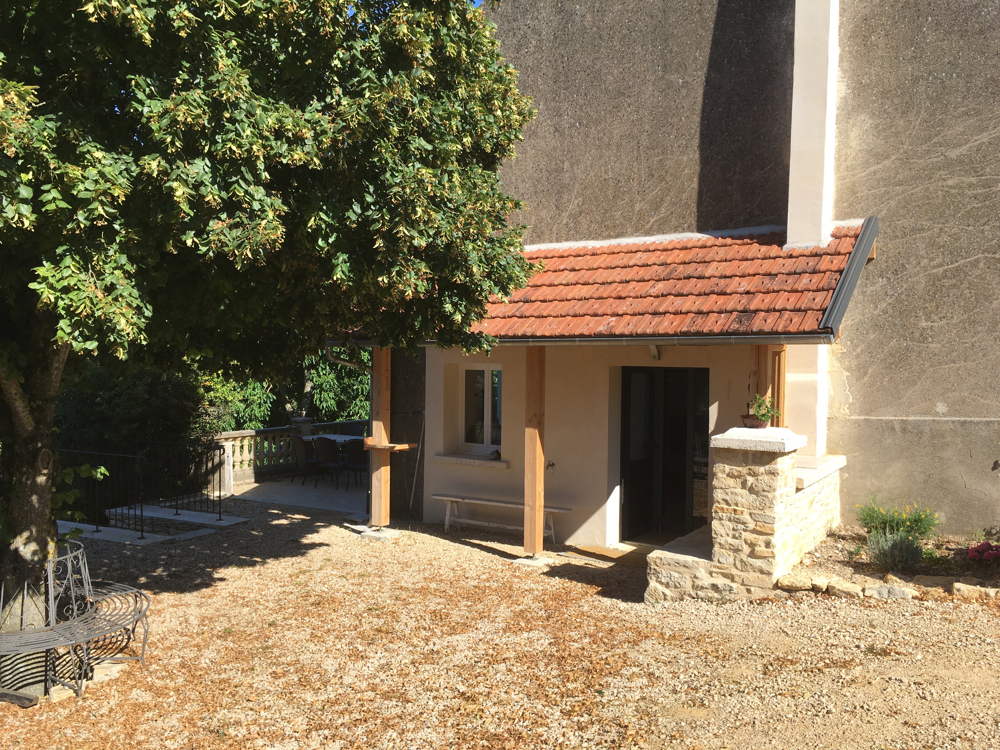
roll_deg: -0.2
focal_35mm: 29
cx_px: 500
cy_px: 375
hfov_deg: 61.7
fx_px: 838
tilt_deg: -2.8
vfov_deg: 48.2
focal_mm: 4.15
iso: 25
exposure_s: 1/1099
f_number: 2.2
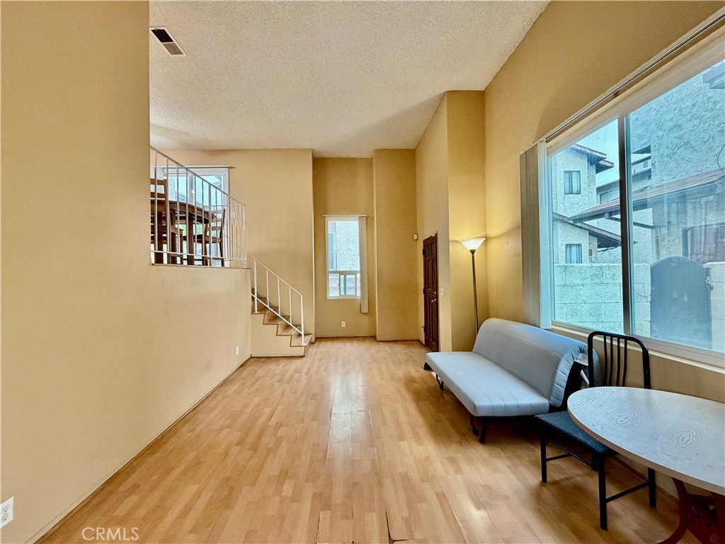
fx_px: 293
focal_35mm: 14
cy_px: 272
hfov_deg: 102.1
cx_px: 362
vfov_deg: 85.7
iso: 400
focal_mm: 2.22
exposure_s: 1/60
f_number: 2.2
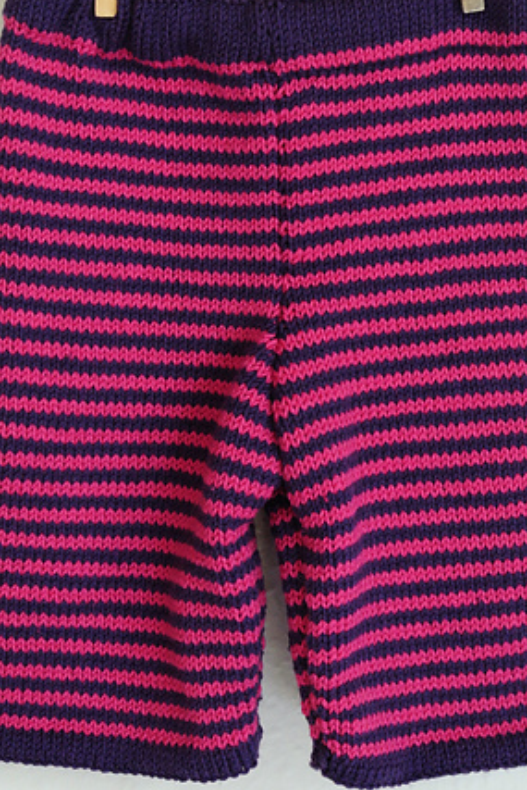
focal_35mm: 84
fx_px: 1843
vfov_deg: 24.1
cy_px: 303
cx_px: 300
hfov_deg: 16.3
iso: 360
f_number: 5
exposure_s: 1/60
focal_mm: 21.1
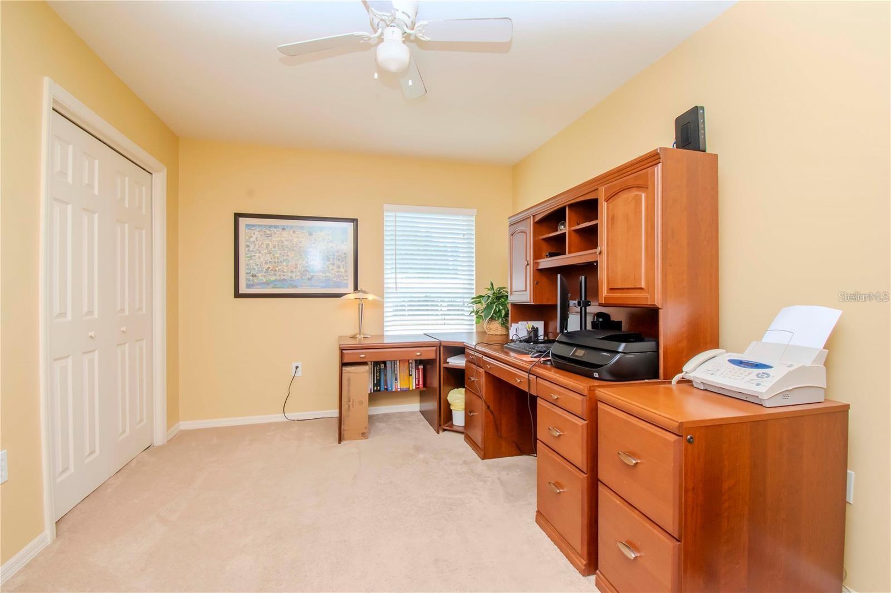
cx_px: 446
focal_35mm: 15
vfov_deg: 77.3
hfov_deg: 100.4
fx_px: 371
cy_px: 296
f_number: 13
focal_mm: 10
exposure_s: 1/125
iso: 1000
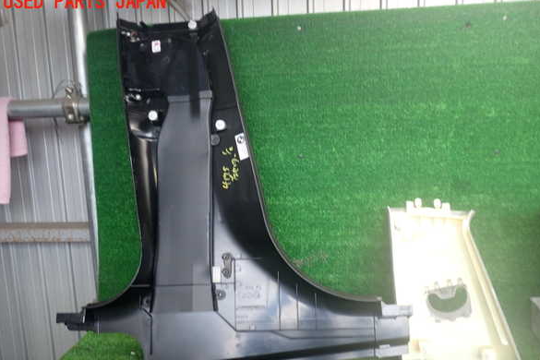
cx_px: 275
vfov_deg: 41.1
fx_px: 480
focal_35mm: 32
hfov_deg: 58.7
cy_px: 198
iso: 200
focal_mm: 5.4
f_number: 2.3
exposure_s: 1/40
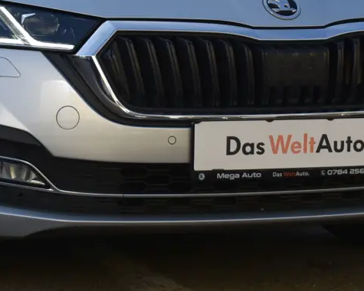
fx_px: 1756
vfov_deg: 9.4
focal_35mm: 163
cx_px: 174
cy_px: -7
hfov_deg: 11.8
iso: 110
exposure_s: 1/500
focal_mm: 34
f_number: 4.5
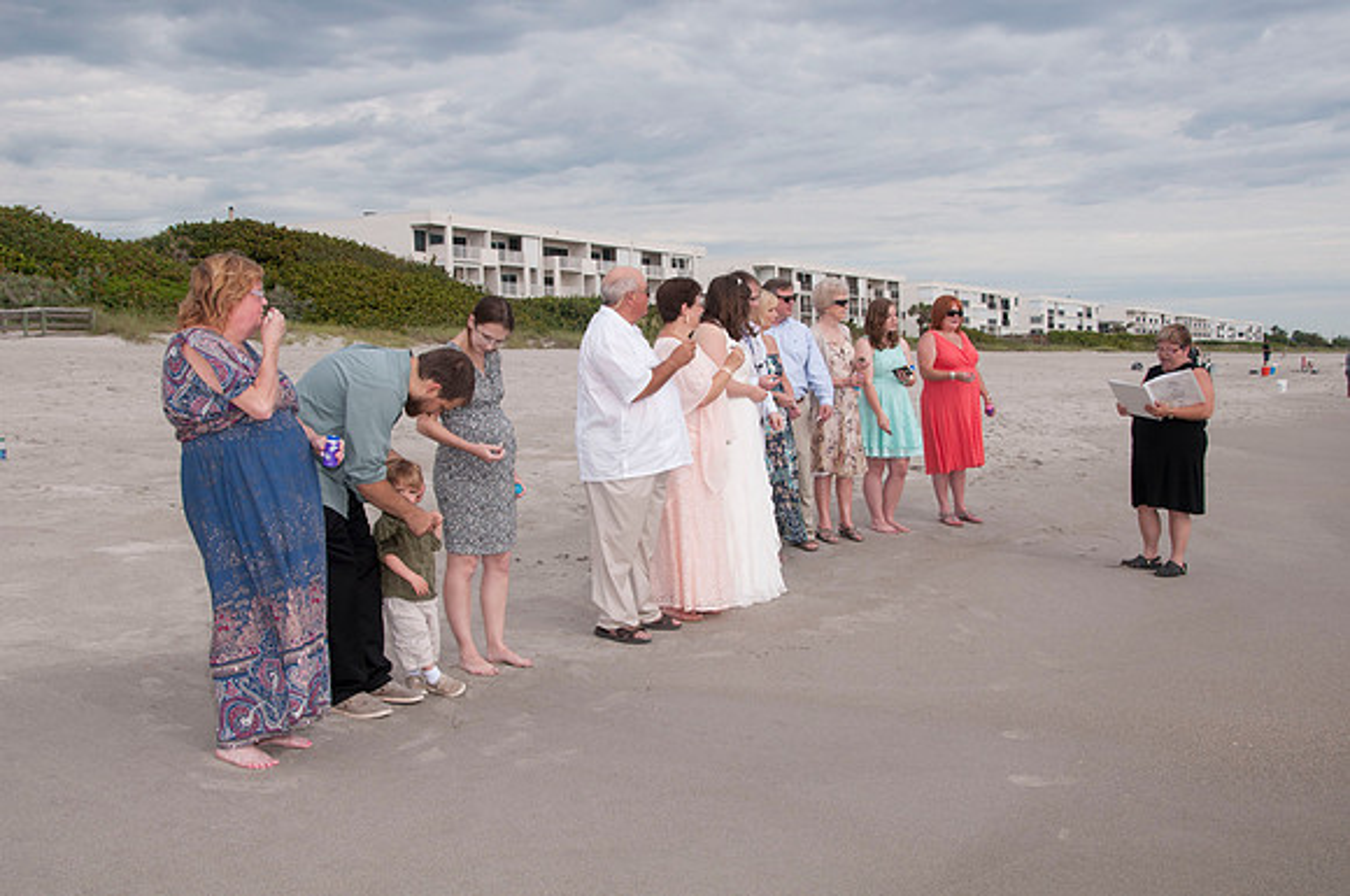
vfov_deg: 34.1
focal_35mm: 39
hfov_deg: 49.6
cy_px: 448
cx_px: 675
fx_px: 1460
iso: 100
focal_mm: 26
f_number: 9
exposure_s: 1/250
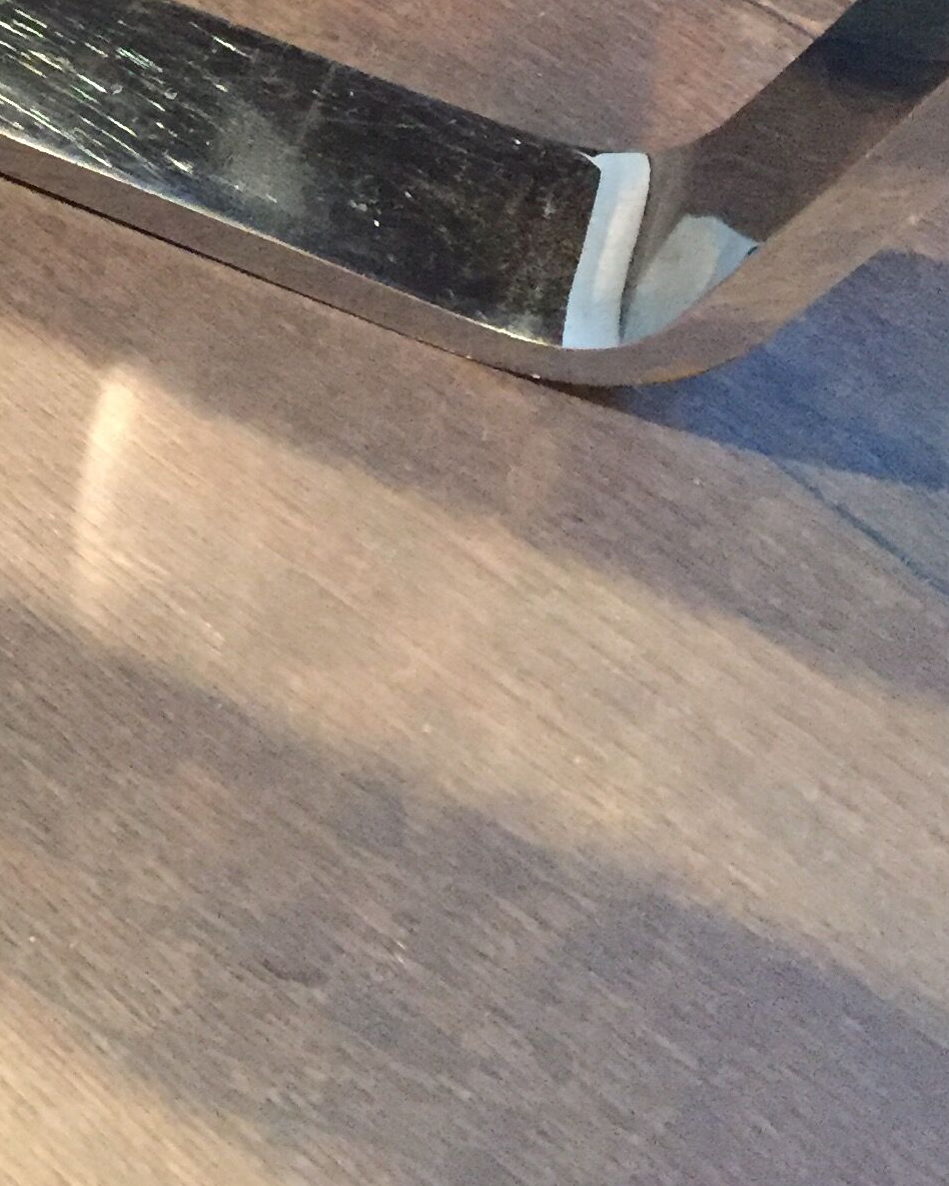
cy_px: -418
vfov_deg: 21.7
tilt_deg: -48.0
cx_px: -234
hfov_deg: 18.5
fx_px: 2738
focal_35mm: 78
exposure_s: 1/17
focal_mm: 4.15
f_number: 2.2
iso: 400
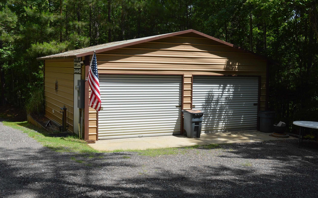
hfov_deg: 44.8
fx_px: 386
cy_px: 95
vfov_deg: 28.9
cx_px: 158
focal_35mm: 45
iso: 100
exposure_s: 1/320
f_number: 8
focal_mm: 29
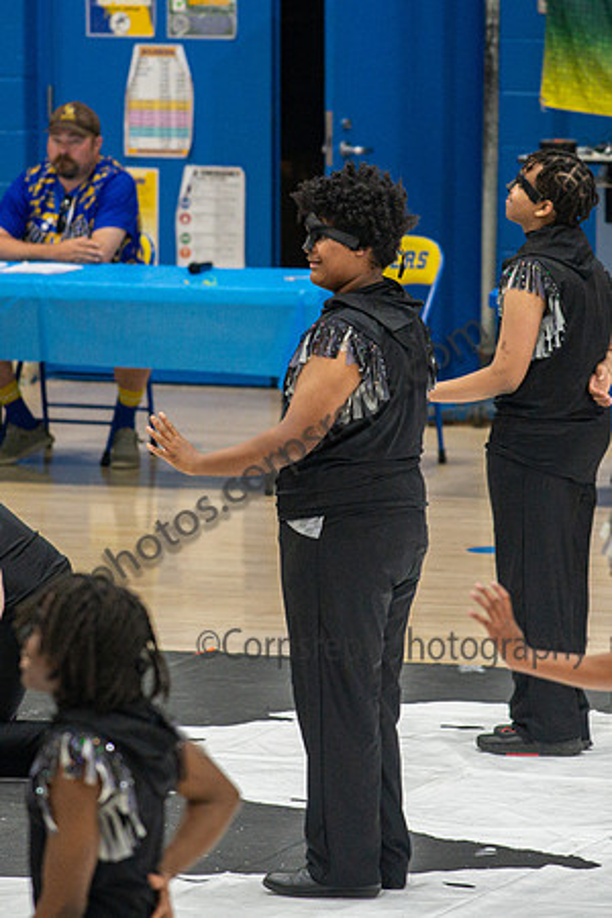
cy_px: 372
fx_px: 9094
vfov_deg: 5.8
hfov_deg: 3.9
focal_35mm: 357
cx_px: 324
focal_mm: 200
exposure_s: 1/500
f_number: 4
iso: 5000
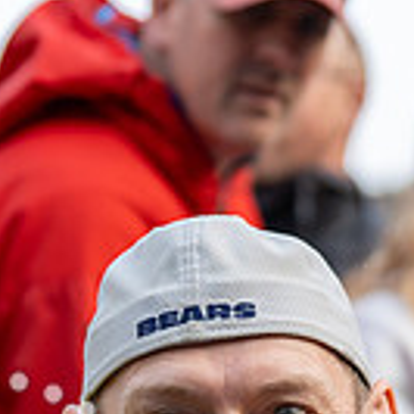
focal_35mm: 260
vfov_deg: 6.7
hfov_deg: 6.7
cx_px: 430
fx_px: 3518
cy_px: 496
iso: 1000
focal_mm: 70
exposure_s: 1/800
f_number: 2.8
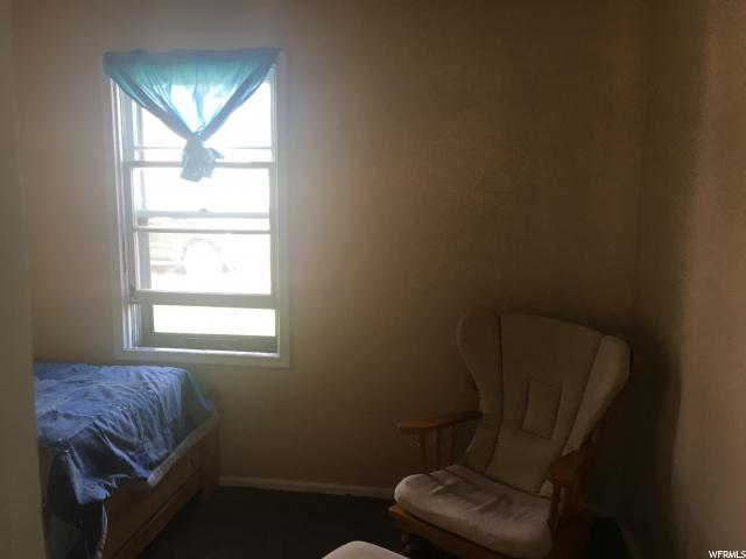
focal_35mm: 29
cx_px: 373
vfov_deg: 48.2
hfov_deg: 61.7
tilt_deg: -9.0
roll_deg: +0.2
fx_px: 625
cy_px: 280
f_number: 2.2
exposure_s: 1/30
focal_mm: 4.15
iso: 25
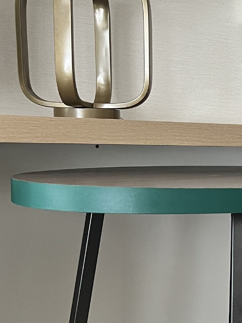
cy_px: 232
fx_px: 708
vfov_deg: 25.4
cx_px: 331
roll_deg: -0.4
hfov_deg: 17.9
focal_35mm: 76
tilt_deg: -6.8
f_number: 1.5
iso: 125
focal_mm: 5.7
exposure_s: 1/60
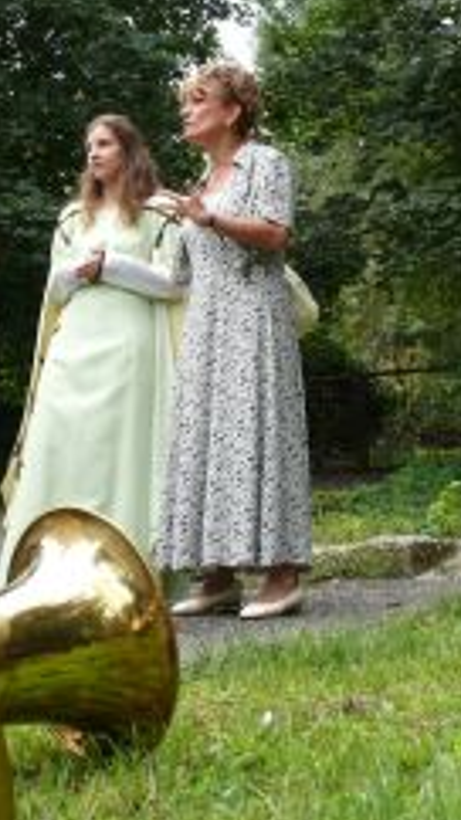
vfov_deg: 29.7
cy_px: 335
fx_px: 1544
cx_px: 44
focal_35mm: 71
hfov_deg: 16.7
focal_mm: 7.4
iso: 100
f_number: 4
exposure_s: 1/160
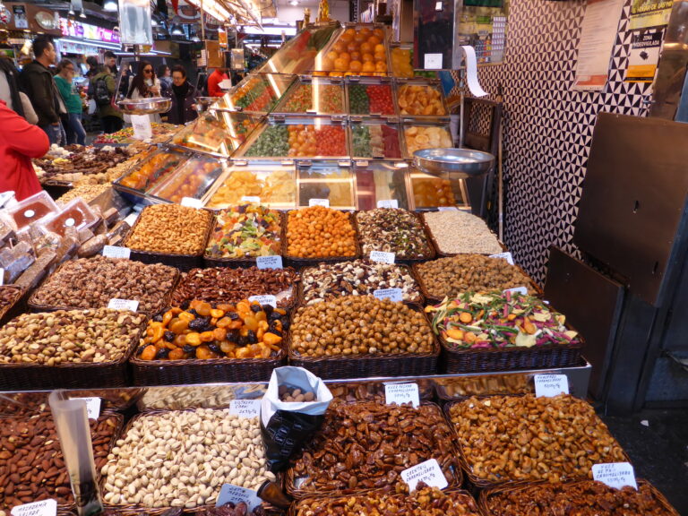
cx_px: 344
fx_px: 477
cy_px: 258
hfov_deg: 71.6
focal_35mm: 24
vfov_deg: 56.8
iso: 125
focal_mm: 4.3
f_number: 3.3
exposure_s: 1/60
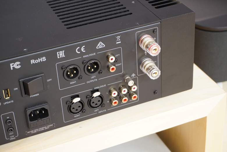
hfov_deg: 27.5
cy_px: 76
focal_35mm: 74
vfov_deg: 18.6
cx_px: 114
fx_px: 464
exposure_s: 1/3
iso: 400
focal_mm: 49
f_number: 5.6
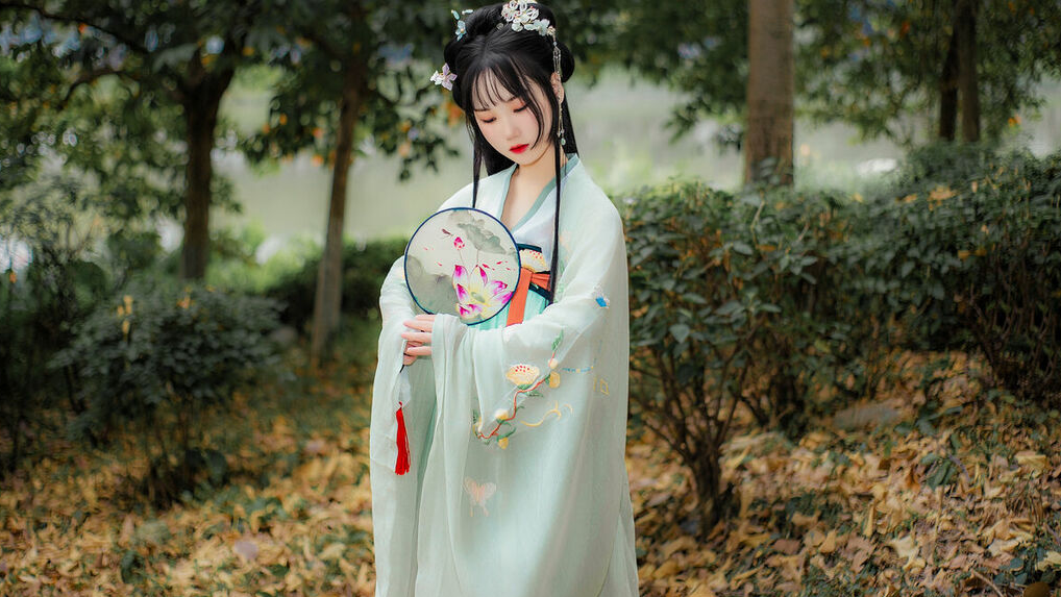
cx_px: 515
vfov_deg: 22.2
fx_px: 1519
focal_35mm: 54
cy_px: 265
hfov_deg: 38.5
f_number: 2.2
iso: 100
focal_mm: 50
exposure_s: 1/125
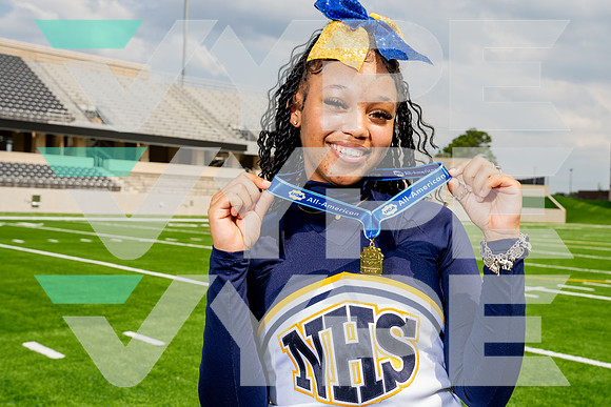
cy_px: 204
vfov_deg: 32.8
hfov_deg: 47.6
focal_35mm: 41
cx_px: 306
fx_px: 692
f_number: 8
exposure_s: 1/250
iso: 100
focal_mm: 38
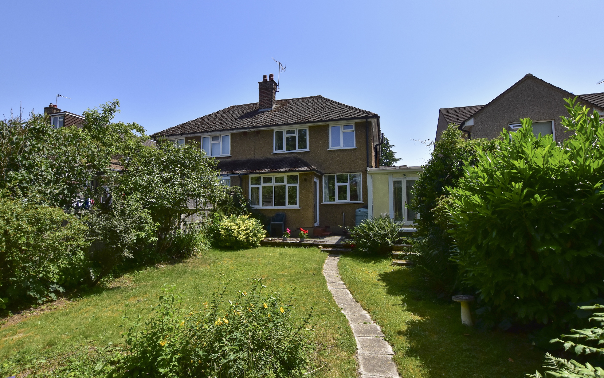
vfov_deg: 71.3
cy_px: 191
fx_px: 263
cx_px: 302
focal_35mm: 16
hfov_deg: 97.8
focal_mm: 10
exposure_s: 1/1250
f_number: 8
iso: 640
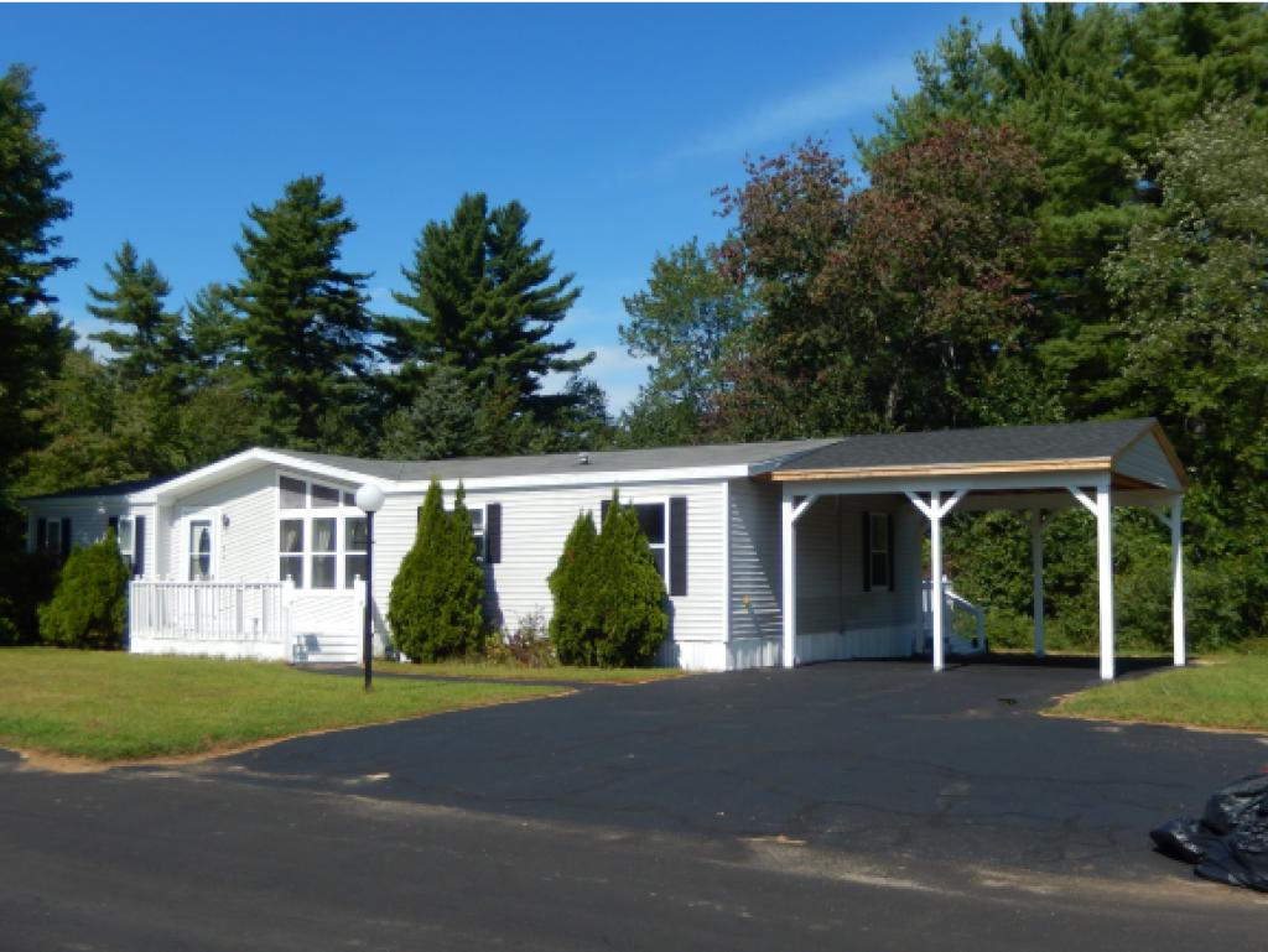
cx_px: 634
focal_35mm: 36
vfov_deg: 39.7
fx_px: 1319
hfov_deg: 51.3
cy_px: 476
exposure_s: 1/1250
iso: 125
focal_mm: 6.5
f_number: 4
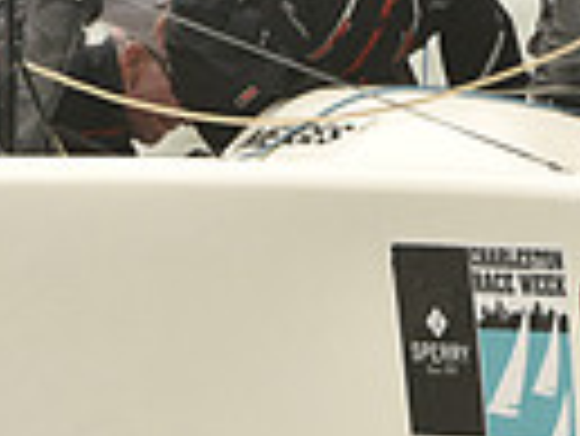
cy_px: 249
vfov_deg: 1.2
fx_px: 21718
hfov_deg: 1.5
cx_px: 414
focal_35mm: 1295
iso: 400
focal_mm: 300
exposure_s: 1/1000
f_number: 9
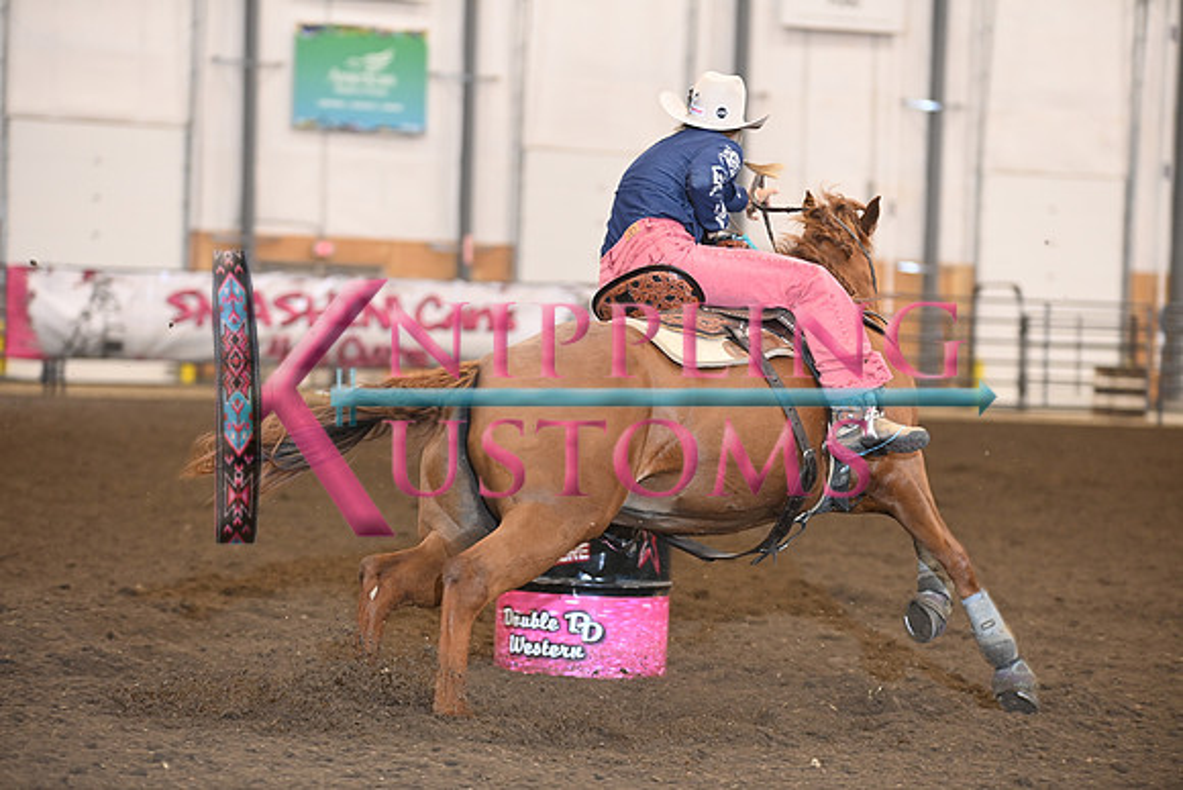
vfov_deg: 11.2
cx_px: 592
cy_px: 395
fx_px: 4010
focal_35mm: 122
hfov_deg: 16.8
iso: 1600
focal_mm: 122
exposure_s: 1/250
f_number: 3.2
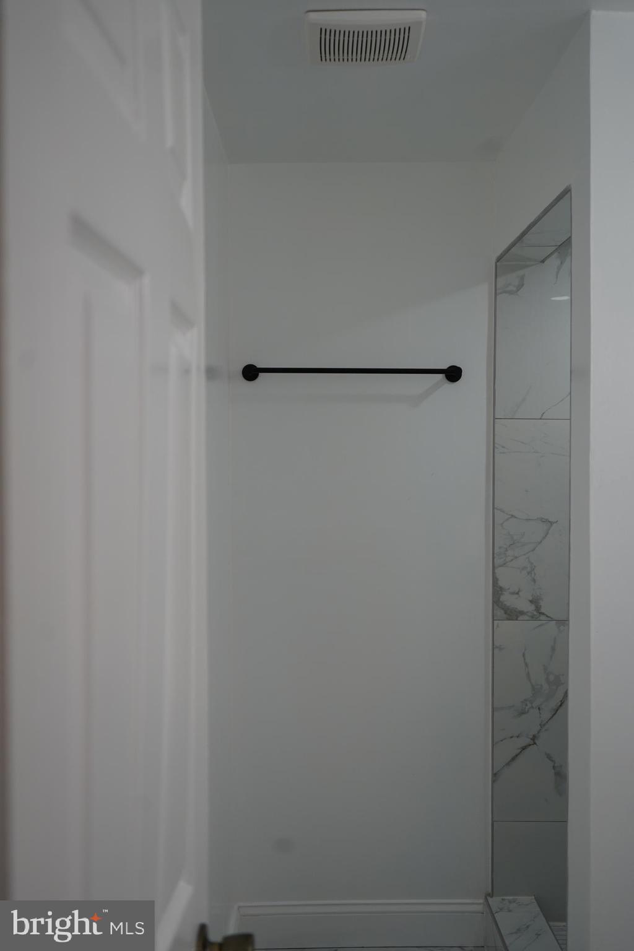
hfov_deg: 35.9
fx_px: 977
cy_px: 476
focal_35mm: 37
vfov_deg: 51.9
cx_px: 317
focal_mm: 37
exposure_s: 1/160
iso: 320
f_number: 4
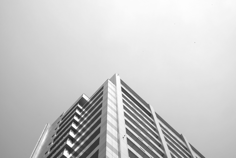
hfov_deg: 36.9
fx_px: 354
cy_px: 79
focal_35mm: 54
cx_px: 118
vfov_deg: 25.1
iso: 200
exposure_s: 1/400
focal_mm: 35.8
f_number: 14
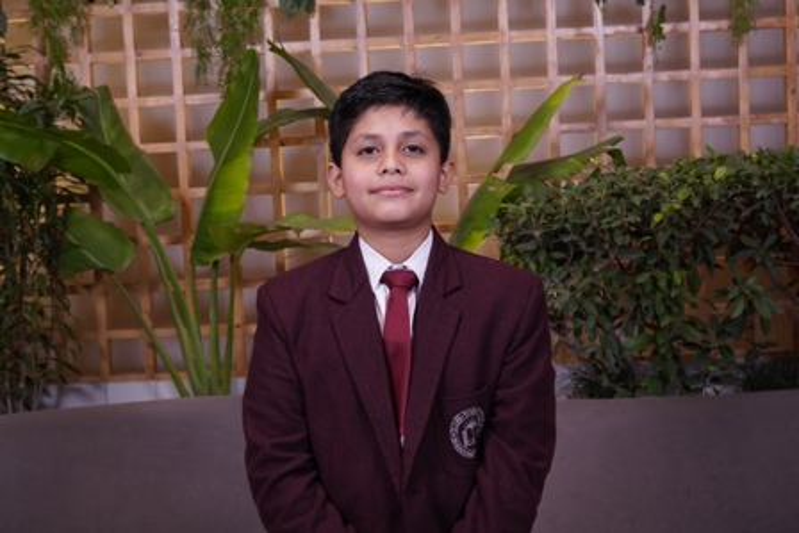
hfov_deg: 33.4
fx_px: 1332
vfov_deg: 22.6
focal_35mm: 60
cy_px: 266
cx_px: 400
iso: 500
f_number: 5
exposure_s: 1/125
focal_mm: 40
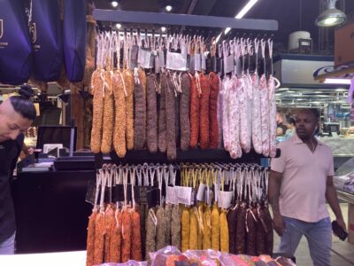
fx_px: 286
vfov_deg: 49.7
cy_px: 133
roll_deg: -0.2
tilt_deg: -0.3
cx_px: 177
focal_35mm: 28
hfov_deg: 63.4
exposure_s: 1/100
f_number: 1.8
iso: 40
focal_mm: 3.99
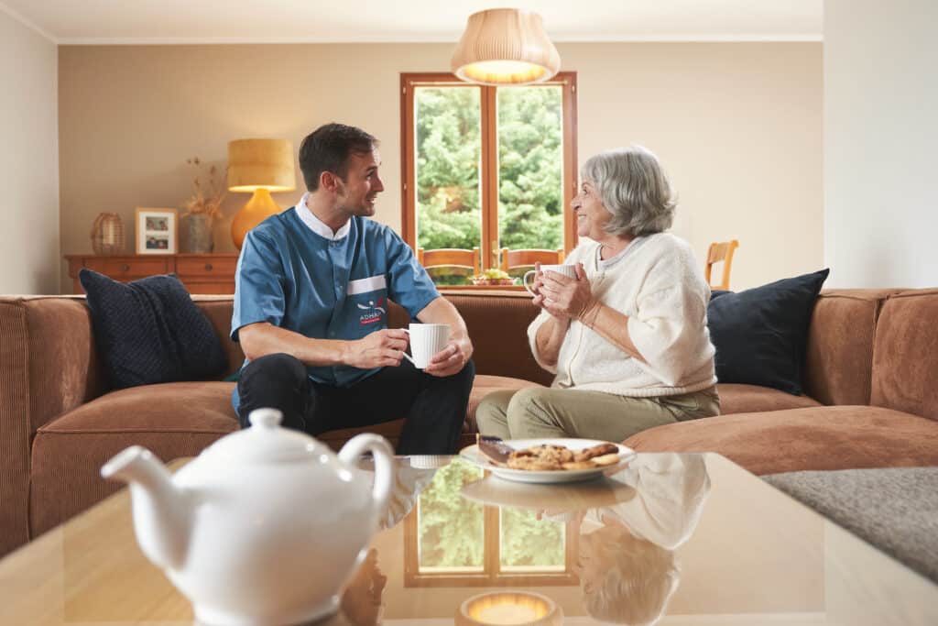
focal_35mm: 34
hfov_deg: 55.8
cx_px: 469
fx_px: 886
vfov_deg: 38.9
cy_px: 313
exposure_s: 1/160
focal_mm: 23
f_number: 2.8
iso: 500
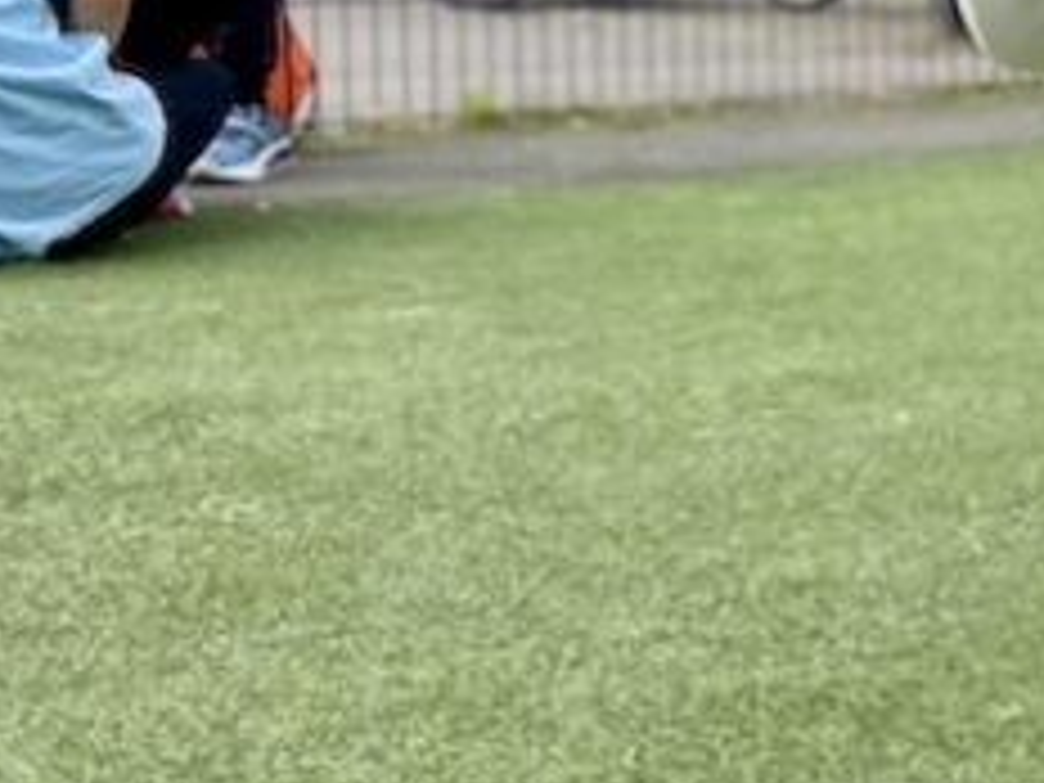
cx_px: 1606
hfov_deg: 19.5
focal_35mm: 86
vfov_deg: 16.5
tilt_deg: -6.1
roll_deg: -0.6
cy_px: -122
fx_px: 2594
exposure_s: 1/1522
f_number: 1.8
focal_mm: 4.25
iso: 32
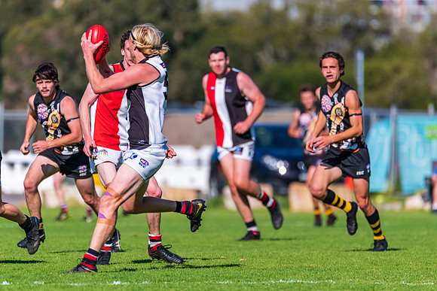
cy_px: 153
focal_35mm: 678
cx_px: 216
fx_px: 8226
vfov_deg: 2.0
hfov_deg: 3.0
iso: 800
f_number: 6.3
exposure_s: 1/4000
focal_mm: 600
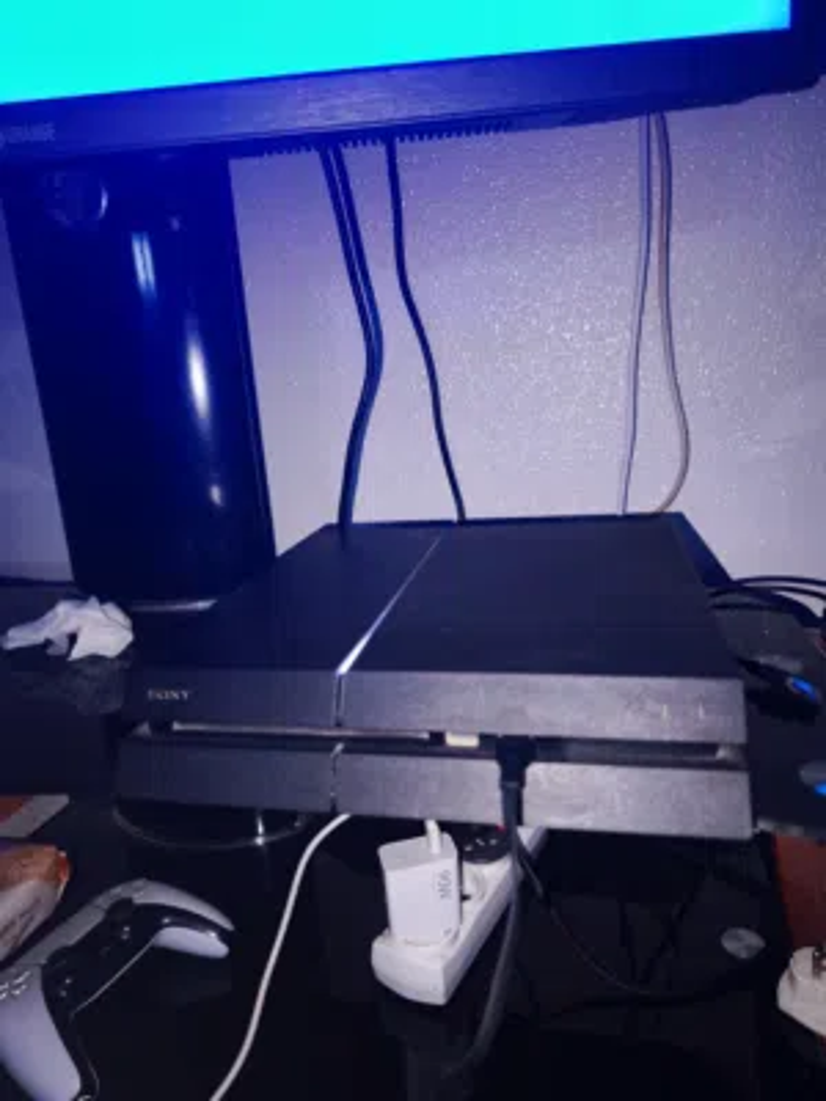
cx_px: 413
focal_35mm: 23
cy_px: 550
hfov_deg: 58.9
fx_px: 732
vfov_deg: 73.9
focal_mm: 6.57
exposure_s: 1/33.3
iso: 1600
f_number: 1.6
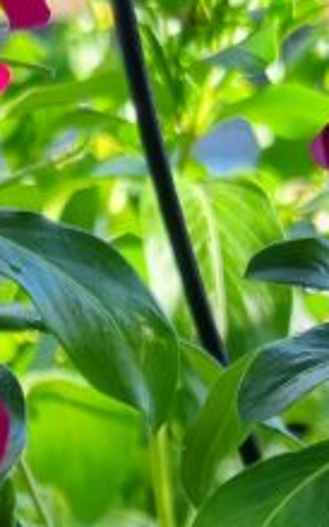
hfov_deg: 10.1
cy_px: 720
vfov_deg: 15.3
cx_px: 7
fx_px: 1849
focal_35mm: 129
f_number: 1.8
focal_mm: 5.4
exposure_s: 1/352
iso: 50
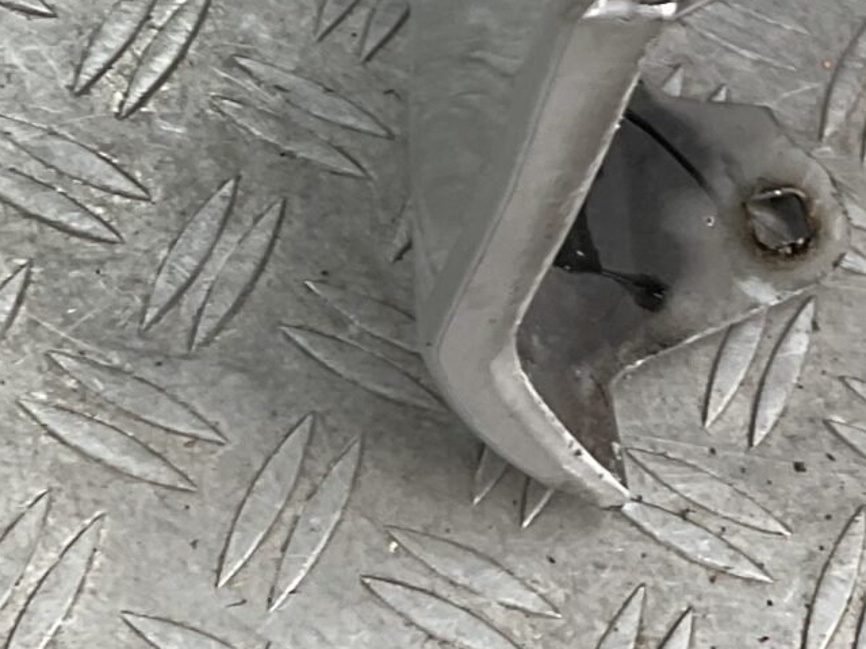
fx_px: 2902
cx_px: 1076
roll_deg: -31.6
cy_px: -571
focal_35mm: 116
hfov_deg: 16.2
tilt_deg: -43.6
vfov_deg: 11.7
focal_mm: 3
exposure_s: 1/146
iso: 16
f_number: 1.8
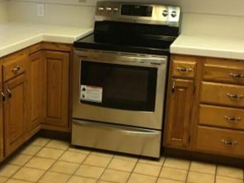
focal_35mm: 63
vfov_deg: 23.3
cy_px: 89
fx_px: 444
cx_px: 98
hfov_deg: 30.7
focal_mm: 4.15
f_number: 2.2
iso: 50
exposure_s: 1/30
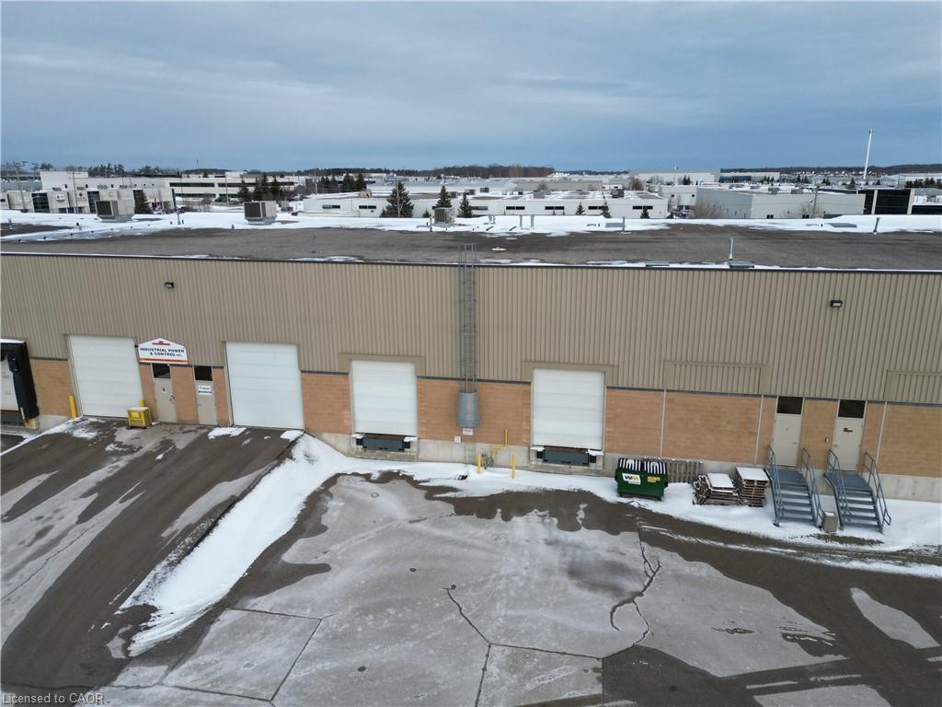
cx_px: 471
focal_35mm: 24
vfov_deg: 56.8
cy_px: 354
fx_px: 653
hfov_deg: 71.6
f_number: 1.7
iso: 100
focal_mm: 6.72
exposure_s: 1/2000
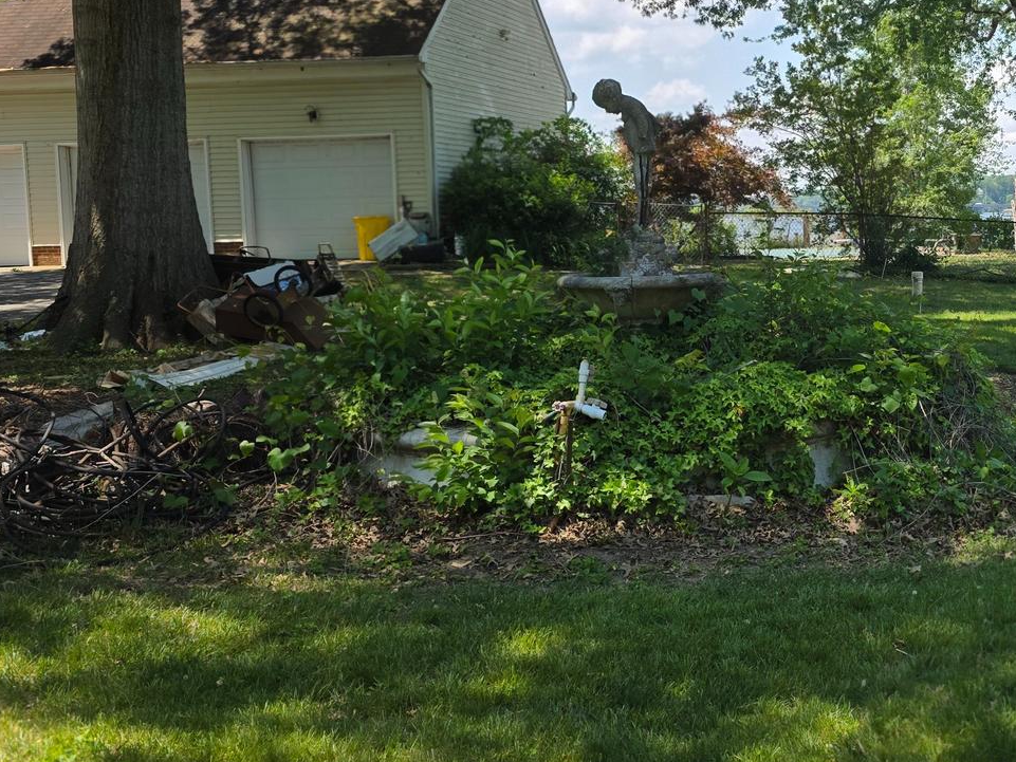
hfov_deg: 37.4
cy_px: 298
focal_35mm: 49
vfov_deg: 29.6
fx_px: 1438
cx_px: 825
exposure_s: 1/2228
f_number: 1.7
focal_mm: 6.3
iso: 80
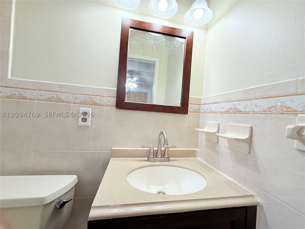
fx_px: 123
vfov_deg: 85.7
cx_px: 152
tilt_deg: +0.4
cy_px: 114
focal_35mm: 14
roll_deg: -4.5
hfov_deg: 102.1
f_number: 2.2
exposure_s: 1/120
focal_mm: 2.22
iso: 125
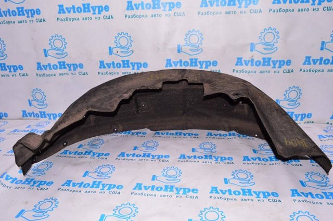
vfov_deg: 47.8
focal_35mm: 27
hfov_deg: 67.4
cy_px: 110
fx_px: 249
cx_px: 166
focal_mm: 18
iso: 1600
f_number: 8
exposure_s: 1/200
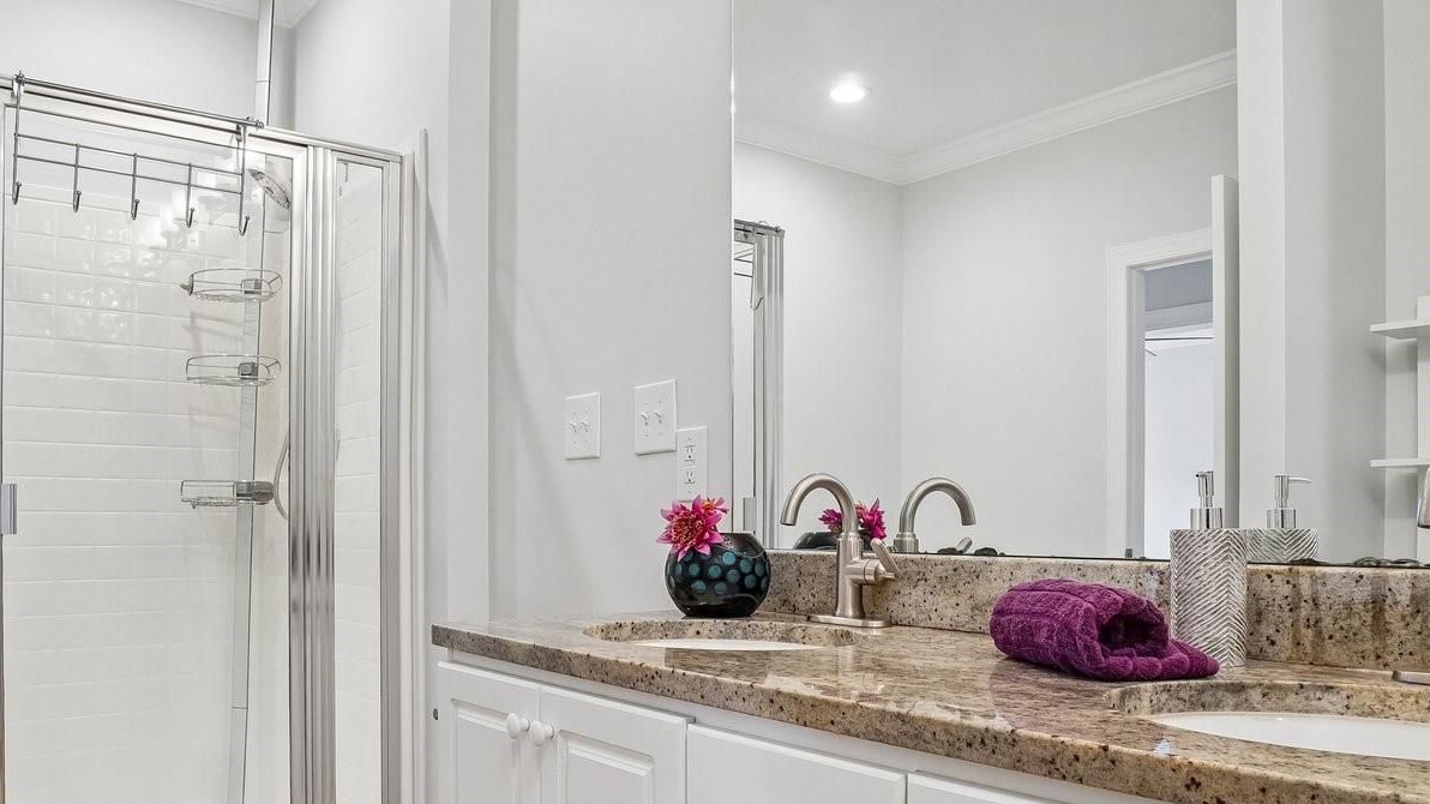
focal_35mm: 27
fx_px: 1024
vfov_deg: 42.2
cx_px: 755
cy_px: 550
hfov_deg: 69.8
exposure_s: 1/13
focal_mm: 10
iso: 400
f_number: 8
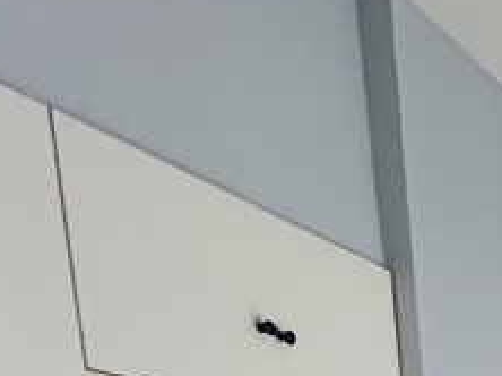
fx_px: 869
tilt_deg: -9.8
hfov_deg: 19.5
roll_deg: -0.3
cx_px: 986
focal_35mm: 60
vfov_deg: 17.5
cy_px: 747
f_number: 1.8
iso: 160
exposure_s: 1/60
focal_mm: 1.57
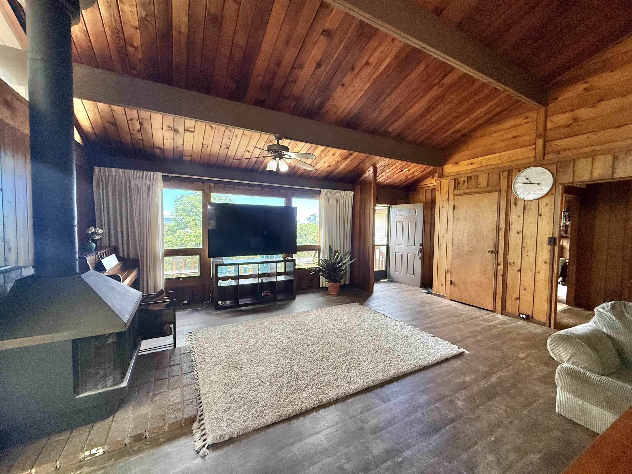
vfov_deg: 85.7
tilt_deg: -2.0
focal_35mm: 14
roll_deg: -0.7
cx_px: 316
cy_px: 237
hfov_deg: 102.1
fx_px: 256
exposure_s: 1/99
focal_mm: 2.22
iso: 320
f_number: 2.2
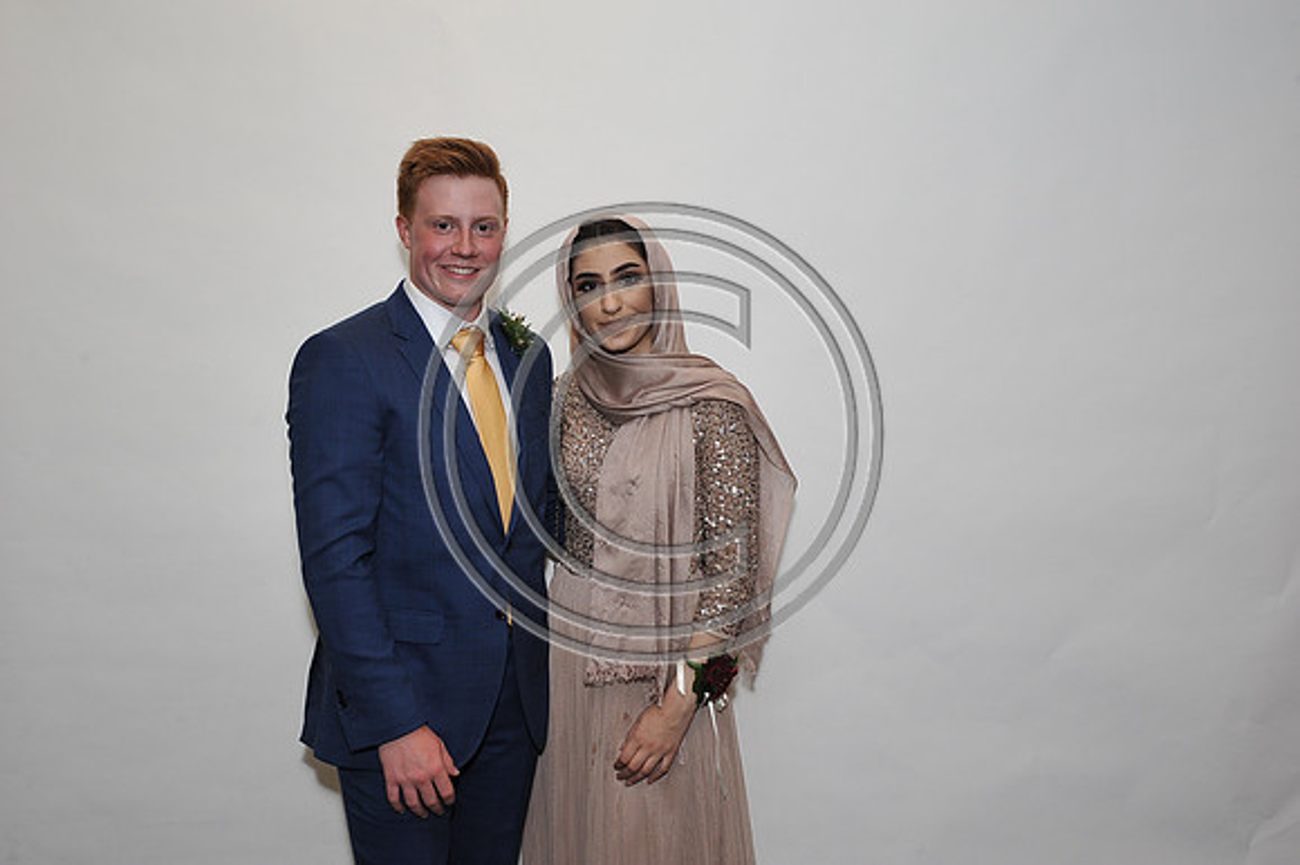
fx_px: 1516
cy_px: 432
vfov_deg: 31.9
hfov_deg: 46.4
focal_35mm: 42
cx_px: 650
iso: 1000
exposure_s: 1/60
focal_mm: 42
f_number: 8
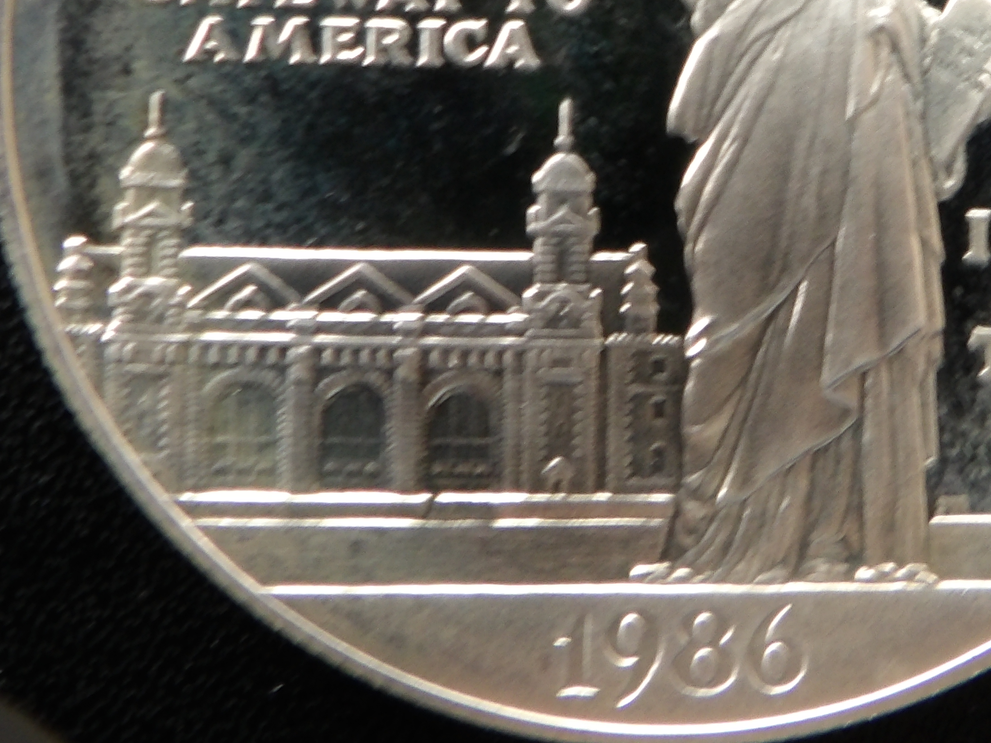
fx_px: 2290
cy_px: 3
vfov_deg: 18.0
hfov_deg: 24.1
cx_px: 786
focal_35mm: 80
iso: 200
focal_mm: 6.2
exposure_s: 1/18
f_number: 4.5
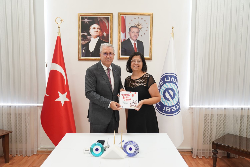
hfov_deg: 57.2
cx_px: 125
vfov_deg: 40.0
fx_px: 229
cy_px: 84
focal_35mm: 33
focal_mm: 33
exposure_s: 1/125
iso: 1600
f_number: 3.2
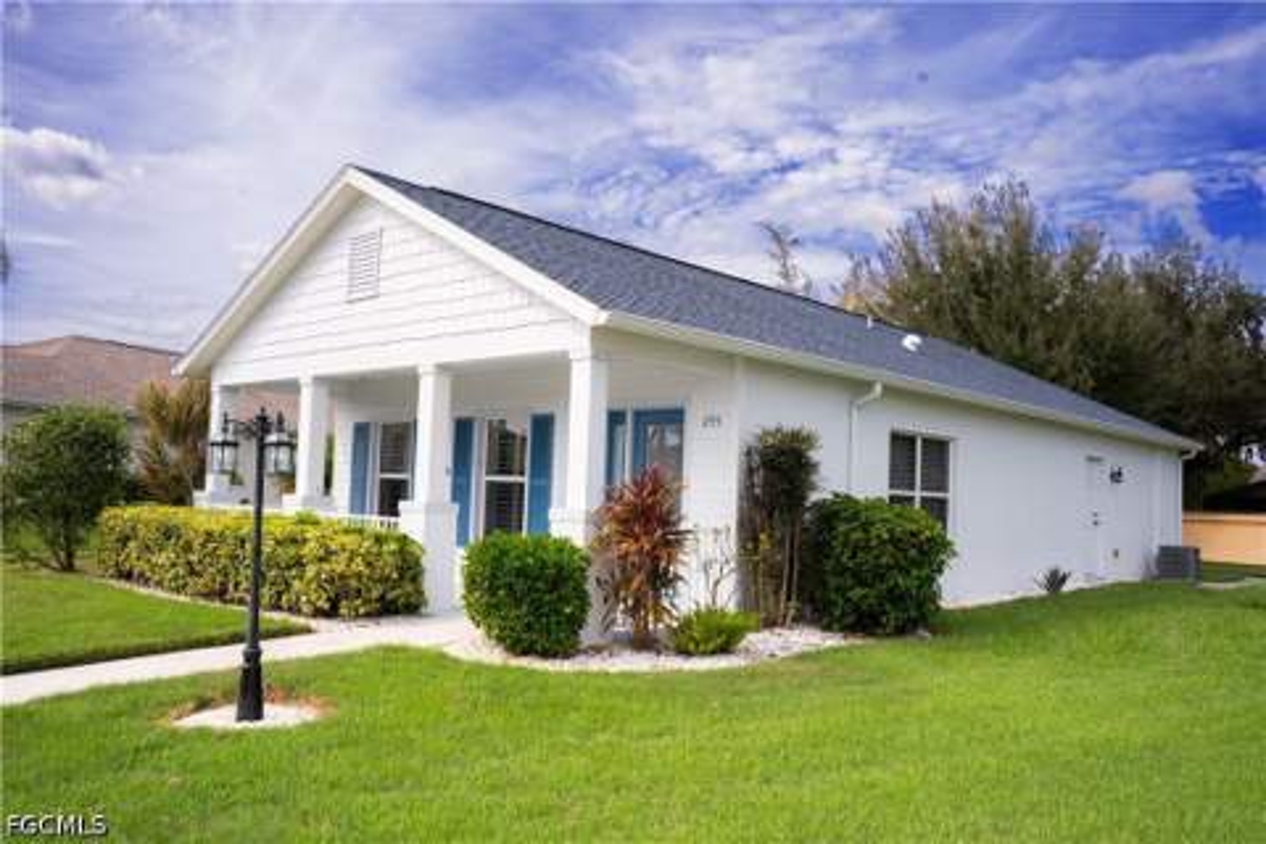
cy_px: 422
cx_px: 633
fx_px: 1058
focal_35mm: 30
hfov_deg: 61.8
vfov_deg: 43.5
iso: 160
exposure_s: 1/250
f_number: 10
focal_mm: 30.1
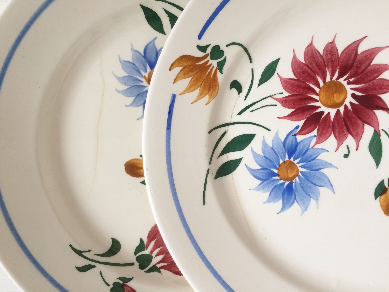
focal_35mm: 29
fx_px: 326
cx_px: 194
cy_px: 146
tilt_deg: -88.3
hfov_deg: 61.7
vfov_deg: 48.2
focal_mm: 4.15
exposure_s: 1/33
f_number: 2.2
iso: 40
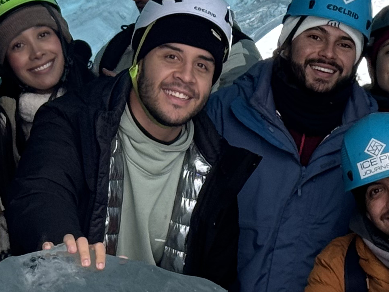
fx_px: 2258
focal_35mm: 201
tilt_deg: -2.0
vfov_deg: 7.4
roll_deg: -2.5
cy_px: 145
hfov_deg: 9.8
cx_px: 193
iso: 125
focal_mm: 6.76
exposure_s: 1/60
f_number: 1.78
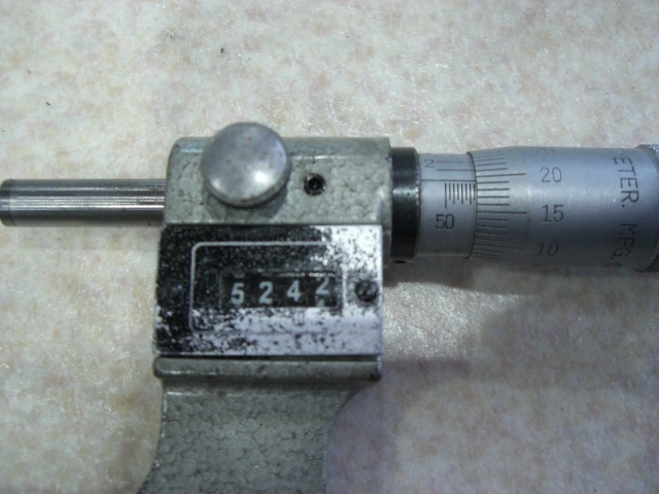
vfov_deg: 37.7
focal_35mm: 38
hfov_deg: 49.0
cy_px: 247
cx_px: 330
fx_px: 723
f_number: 2.7
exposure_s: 1/80
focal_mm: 6.2
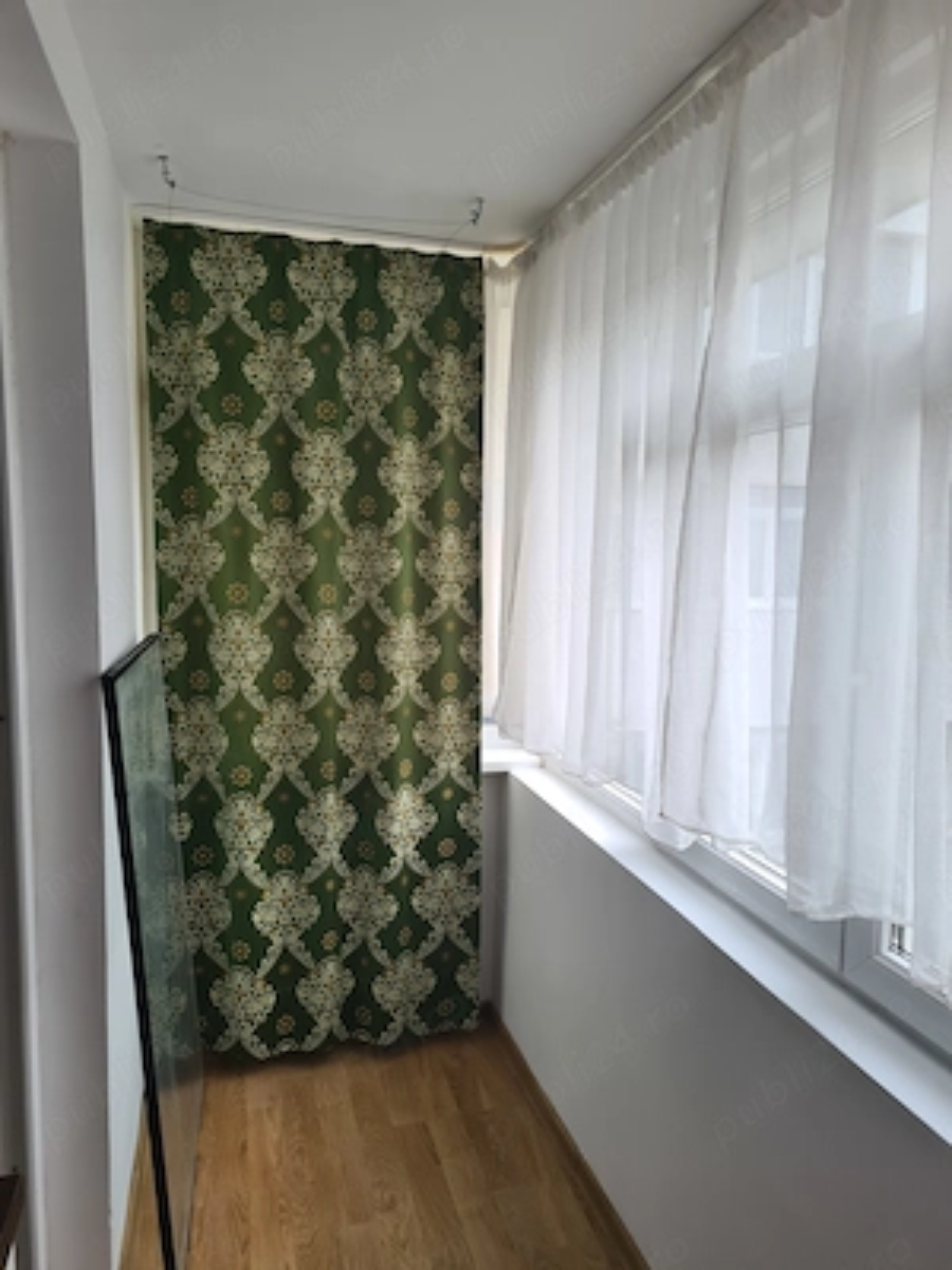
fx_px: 953
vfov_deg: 67.3
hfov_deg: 53.1
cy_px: 635
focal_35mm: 26
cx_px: 476
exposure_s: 1/465
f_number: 1.8
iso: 50
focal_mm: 5.4
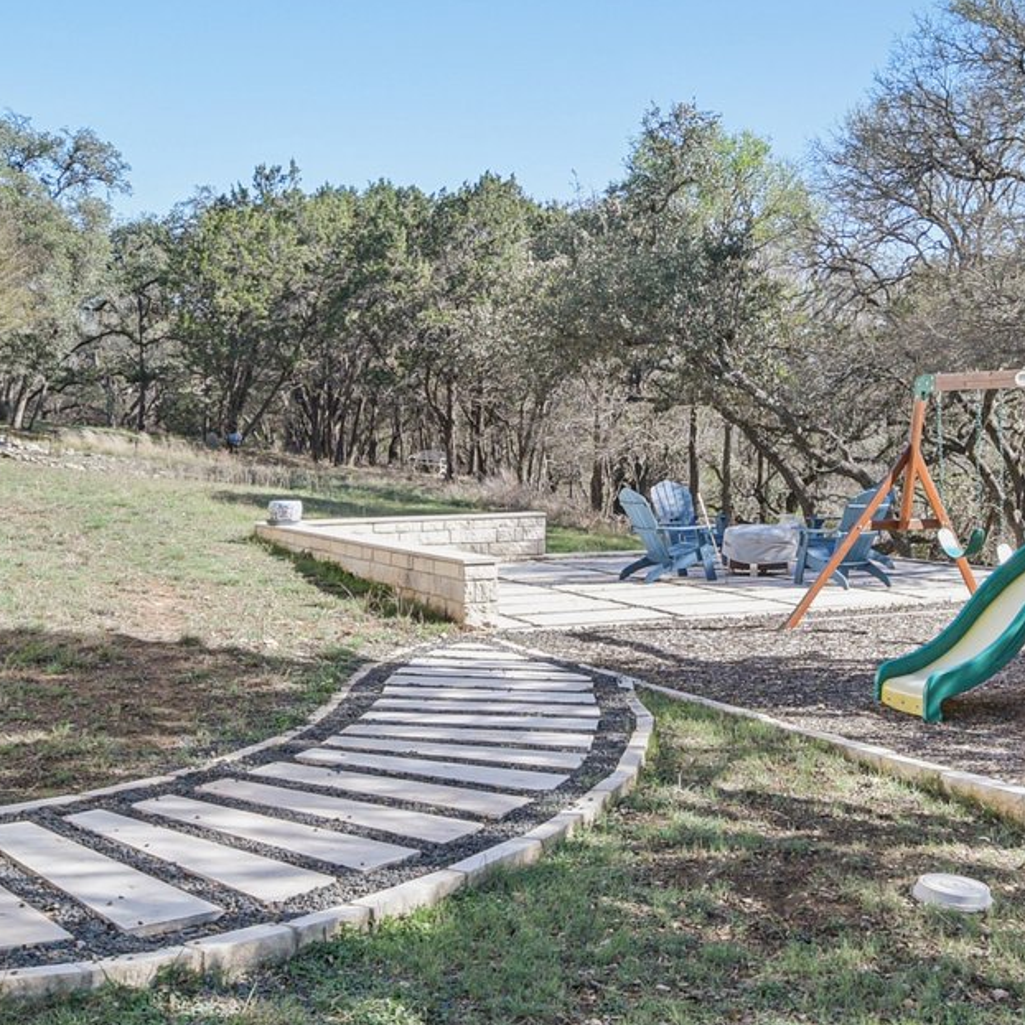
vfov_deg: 39.8
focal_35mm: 42
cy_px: 393
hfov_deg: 39.7
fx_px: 1407
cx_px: 659
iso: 400
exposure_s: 1/250
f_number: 8
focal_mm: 10
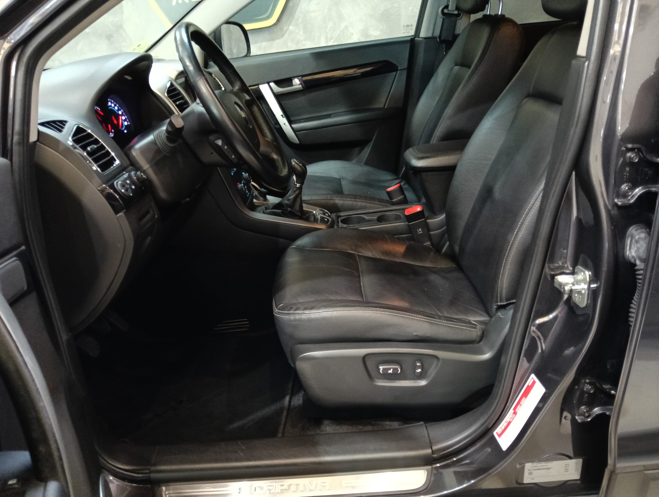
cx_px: 330
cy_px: 248
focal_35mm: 27
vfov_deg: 51.5
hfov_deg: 65.2
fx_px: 515
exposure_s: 1/14.3
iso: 1250
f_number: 16
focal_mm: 3.98
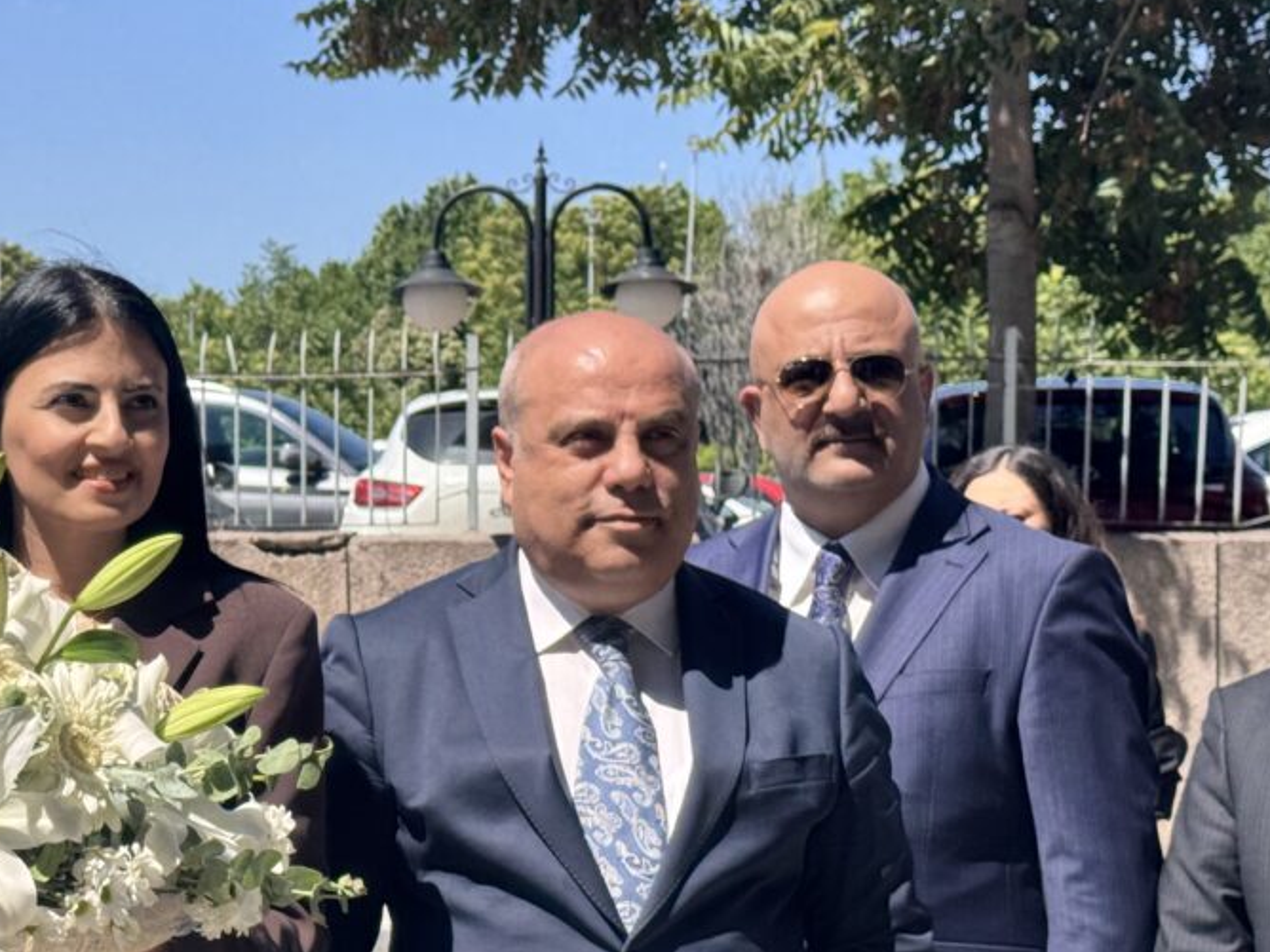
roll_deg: +0.7
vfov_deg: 16.0
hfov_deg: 20.8
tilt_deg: -1.8
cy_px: 682
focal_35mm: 92
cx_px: 91
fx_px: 3375
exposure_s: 1/3817
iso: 64
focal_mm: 6.76
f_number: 1.78
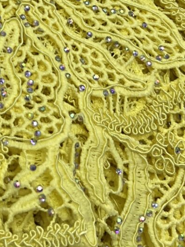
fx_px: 905
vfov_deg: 14.6
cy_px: -102
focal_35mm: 127
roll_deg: -20.1
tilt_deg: -43.7
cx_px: -76
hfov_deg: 11.3
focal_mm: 5.7
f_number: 1.5
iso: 125
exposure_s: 1/96
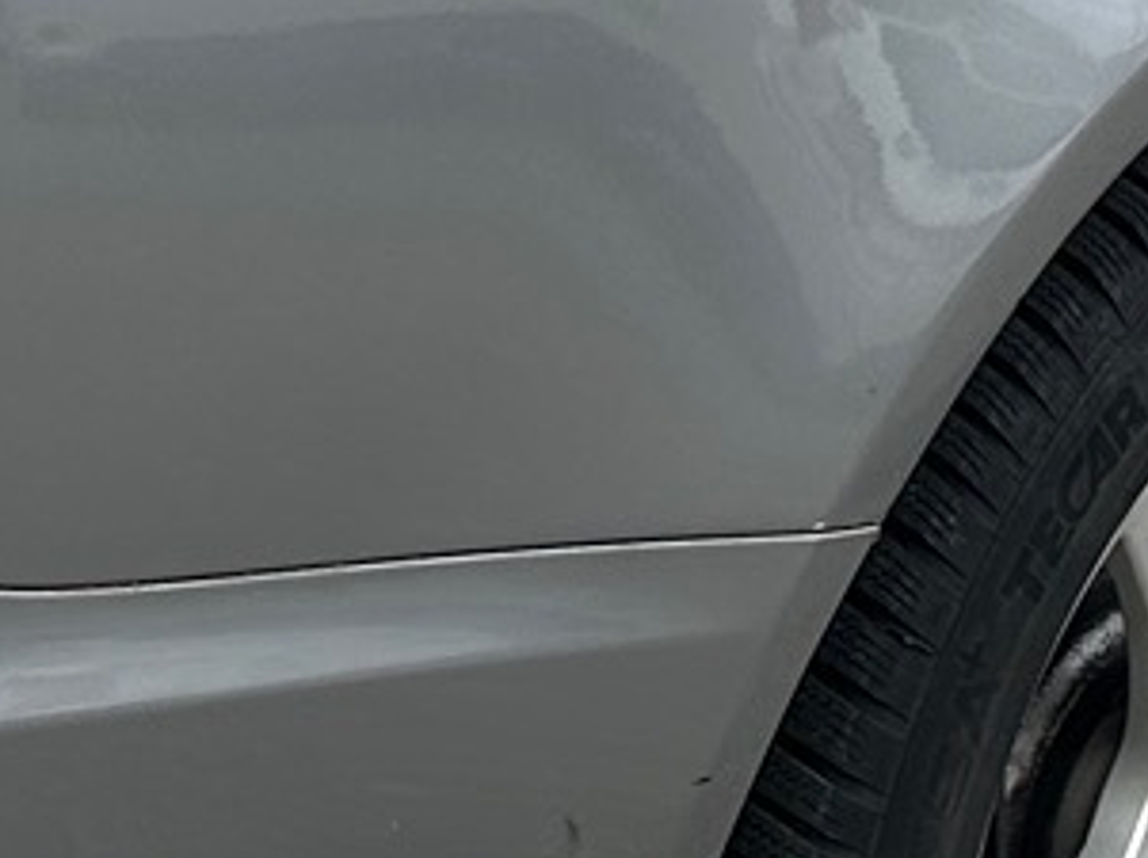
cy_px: -50
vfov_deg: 9.1
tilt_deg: -14.8
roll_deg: -2.3
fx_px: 5333
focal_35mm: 161
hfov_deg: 12.3
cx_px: 599
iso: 80
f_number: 1.78
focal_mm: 6.86
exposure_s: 1/435
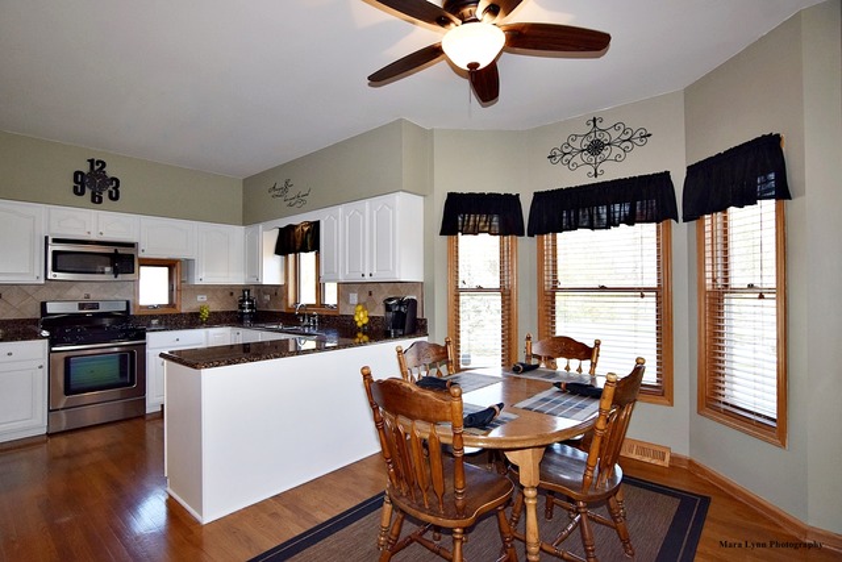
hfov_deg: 95.0
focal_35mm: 16
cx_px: 421
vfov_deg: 72.1
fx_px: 386
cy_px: 281
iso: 640
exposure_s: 1/125
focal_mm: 11
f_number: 5.6
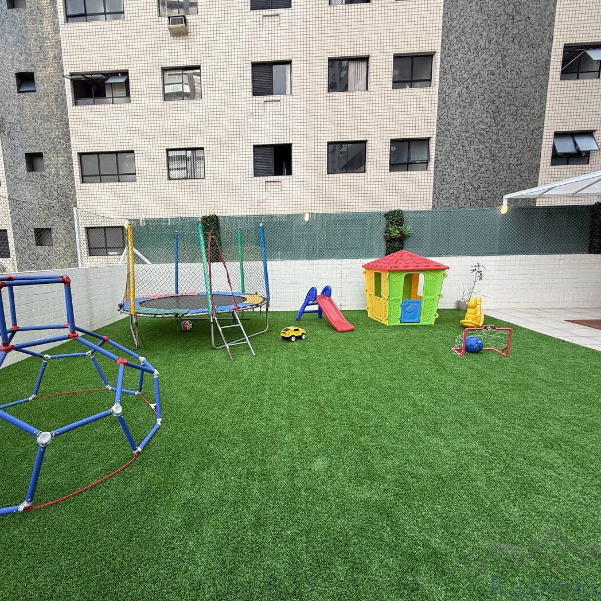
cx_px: 251
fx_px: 334
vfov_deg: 84.0
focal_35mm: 17
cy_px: 305
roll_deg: +1.2
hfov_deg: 83.3
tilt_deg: -8.3
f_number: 2.2
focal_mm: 2.22
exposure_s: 1/205
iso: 50
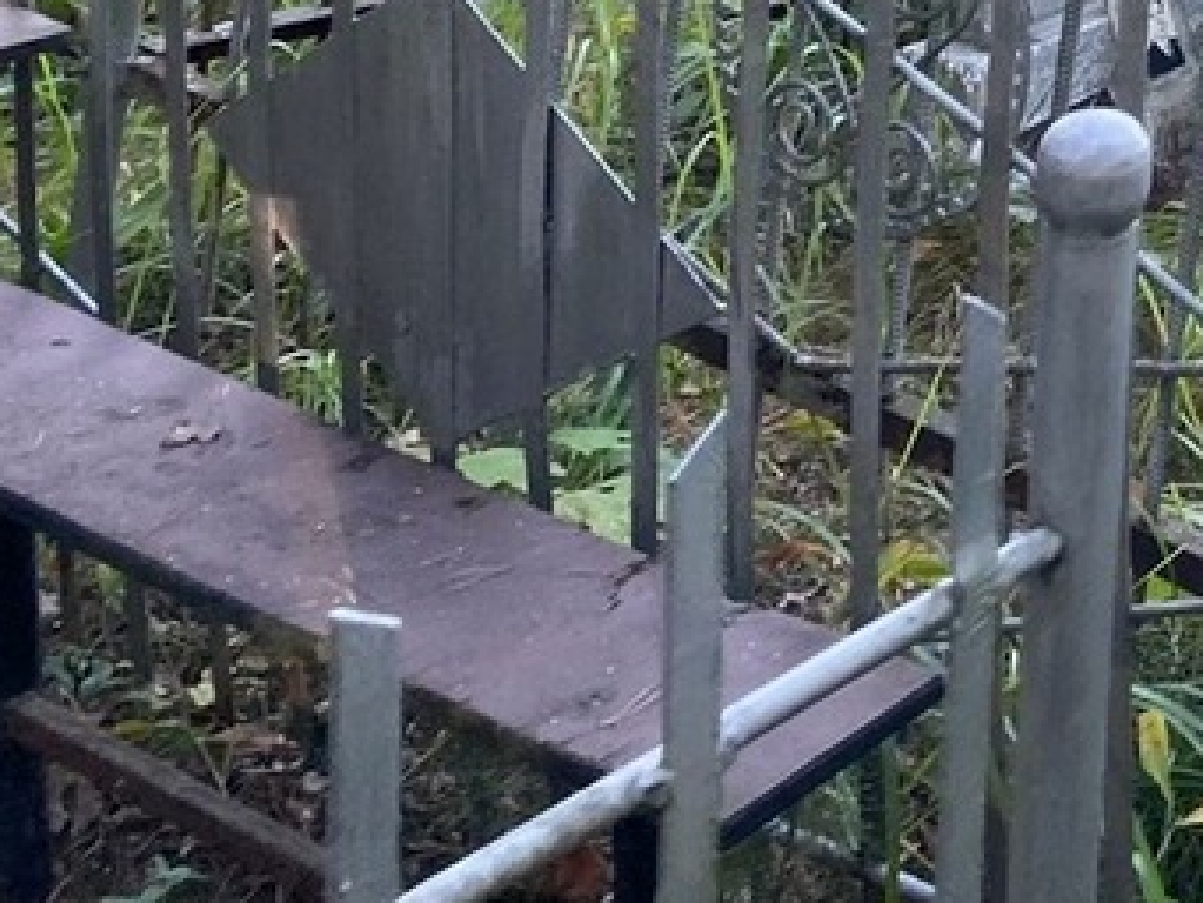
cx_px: 1556
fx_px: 2712
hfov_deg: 22.4
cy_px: -416
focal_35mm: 78
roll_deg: -1.6
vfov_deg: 17.2
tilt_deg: -13.9
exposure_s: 1/122
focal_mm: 4.25
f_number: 1.8
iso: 80
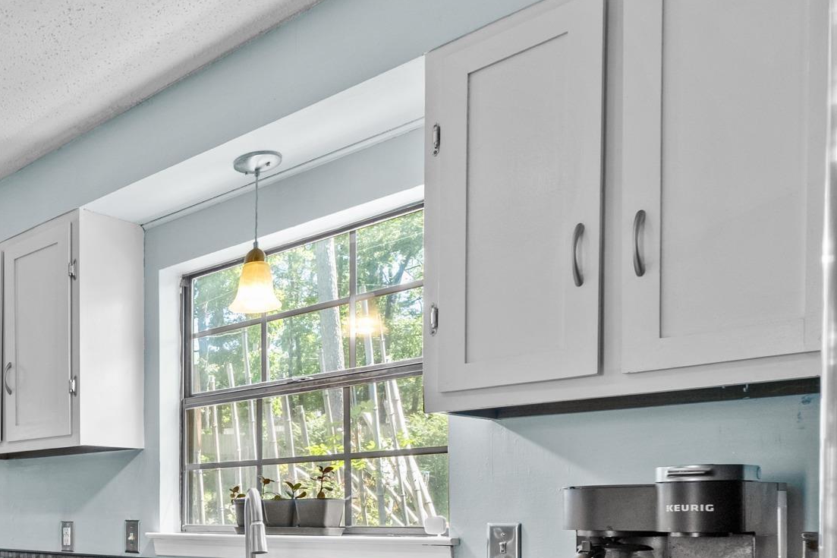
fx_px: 790
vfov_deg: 36.1
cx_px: -38
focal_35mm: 34
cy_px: 520
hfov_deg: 45.2
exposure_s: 1/1.25
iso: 400
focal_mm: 10
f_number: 7.1
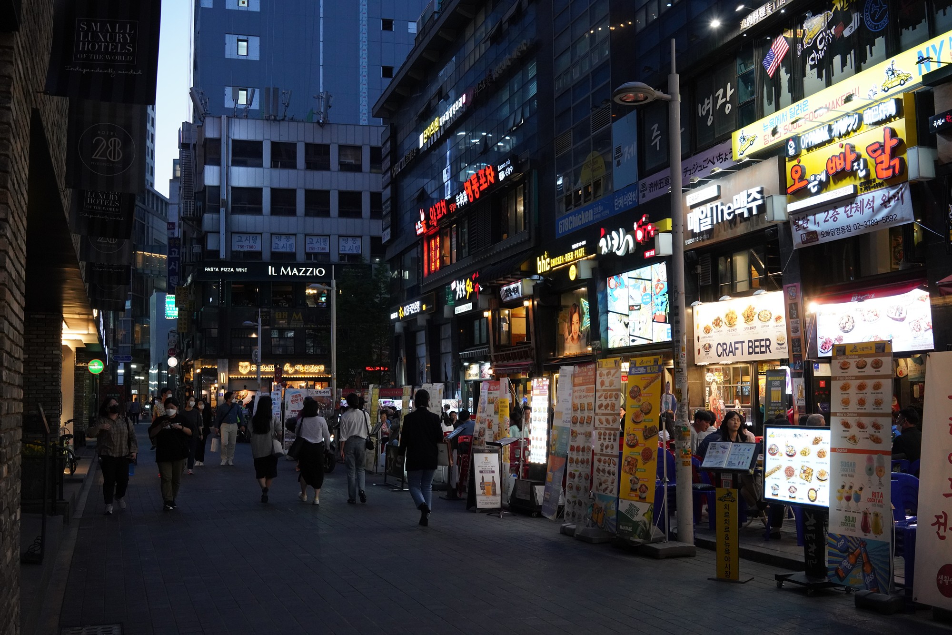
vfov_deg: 37.9
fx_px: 926
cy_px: 318
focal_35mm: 35
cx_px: 476
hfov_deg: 54.4
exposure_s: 1/100
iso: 3200
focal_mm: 35
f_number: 7.1
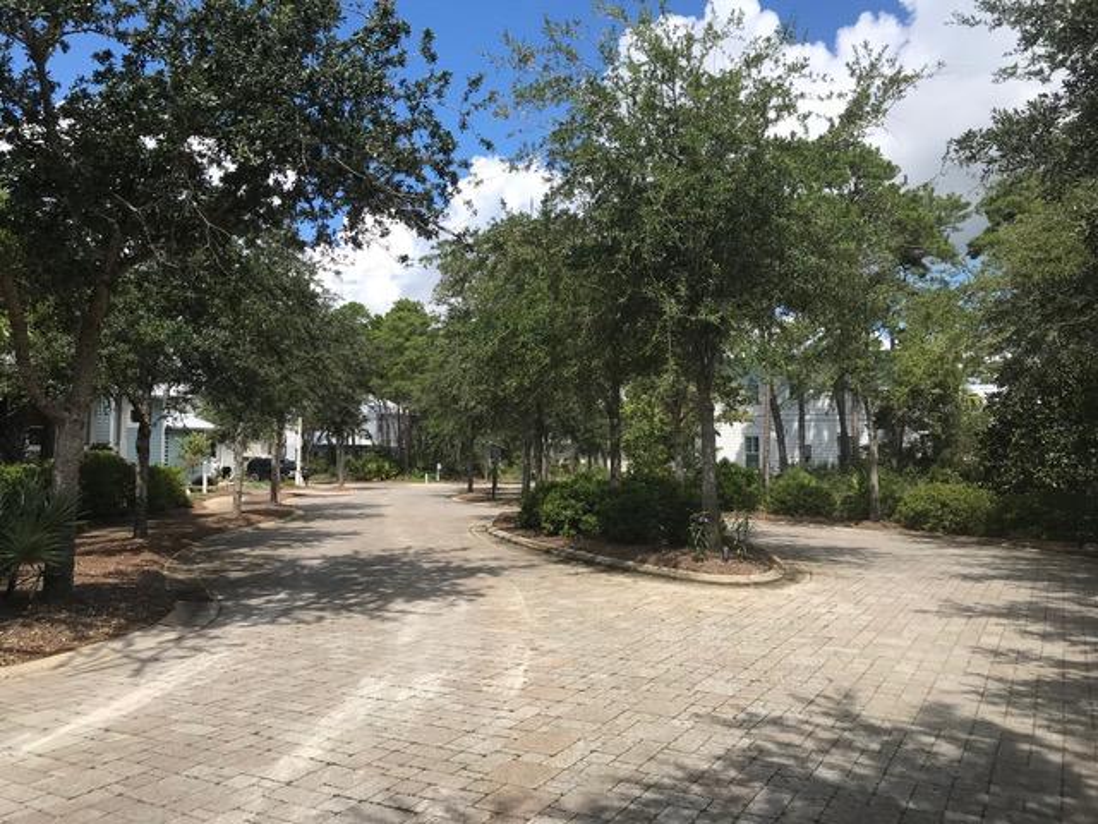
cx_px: 549
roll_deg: +0.2
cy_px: 412
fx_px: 888
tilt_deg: +1.9
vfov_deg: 49.7
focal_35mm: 28
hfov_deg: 63.4
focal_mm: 3.99
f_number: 1.8
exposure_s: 1/1773
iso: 20
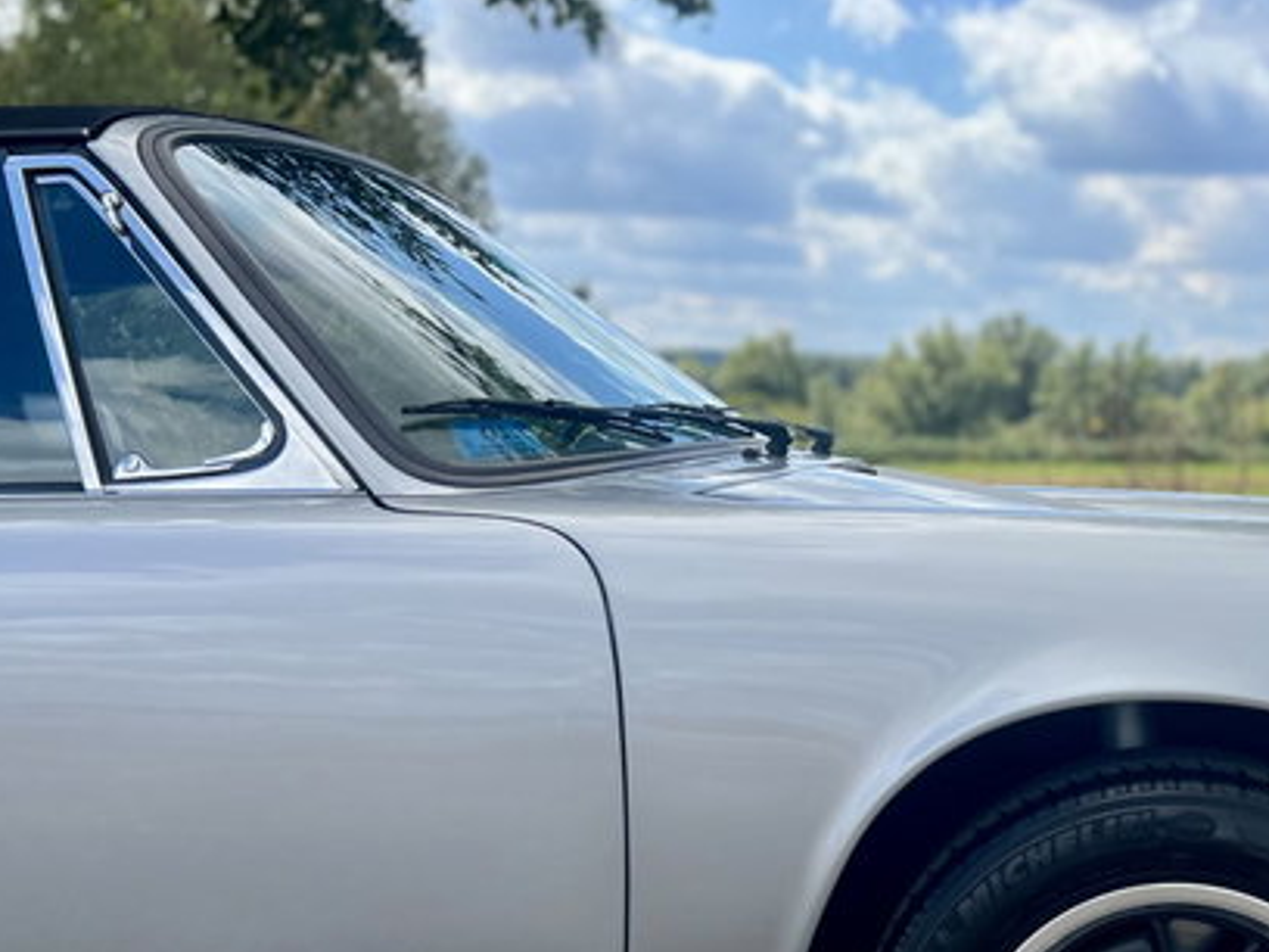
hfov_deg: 37.4
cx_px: 1026
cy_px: 716
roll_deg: +0.3
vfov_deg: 29.2
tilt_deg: -9.4
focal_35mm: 49
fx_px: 1796
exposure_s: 1/3831
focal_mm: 5.7
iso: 50
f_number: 1.5
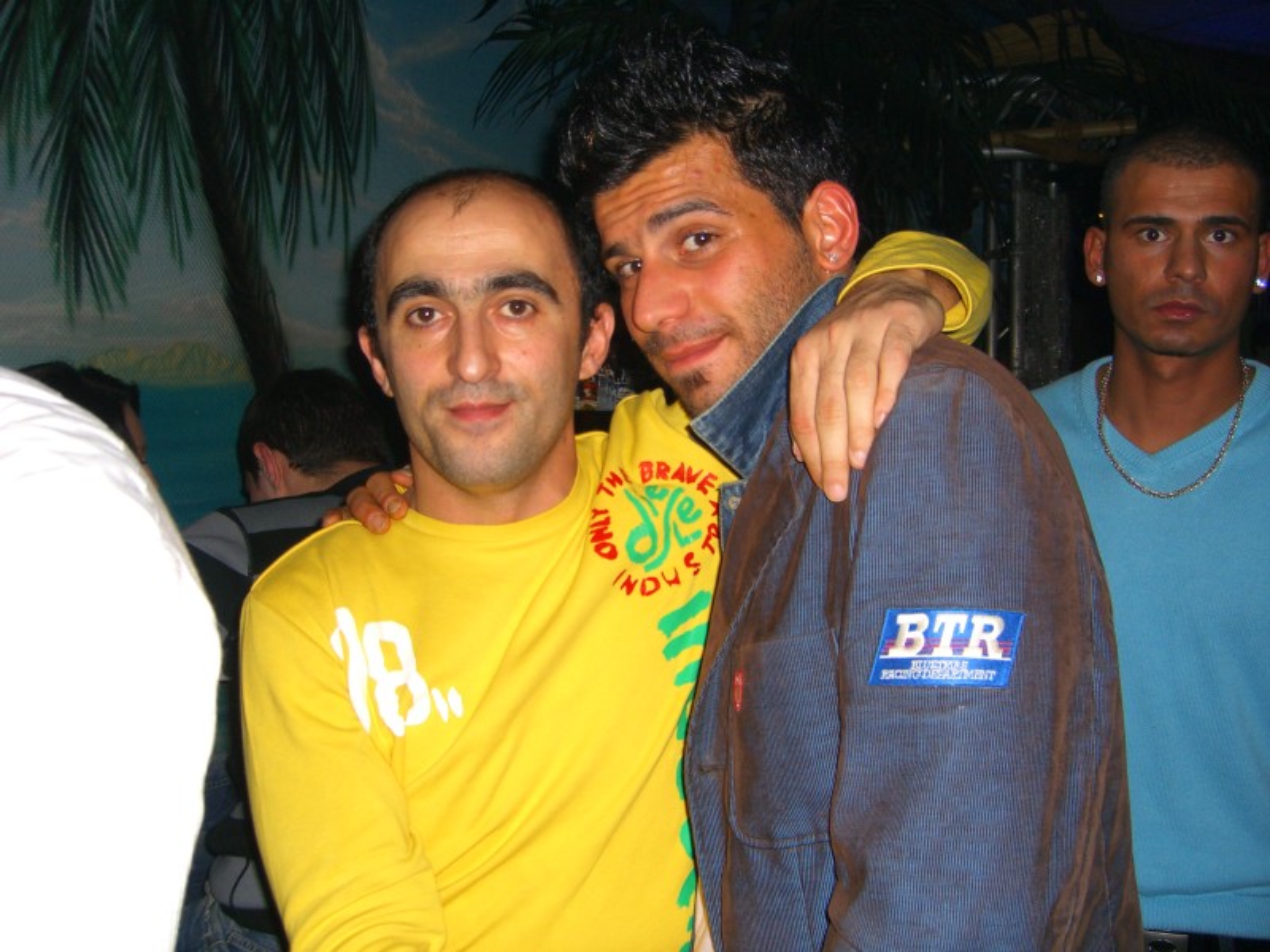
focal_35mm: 38
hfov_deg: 49.0
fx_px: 1394
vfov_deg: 37.7
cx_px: 635
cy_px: 476
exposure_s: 1/60
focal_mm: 7.9
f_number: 2.8
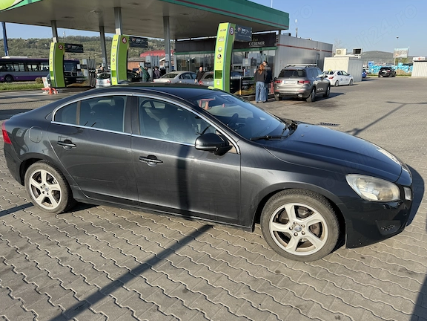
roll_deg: +1.0
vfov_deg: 54.9
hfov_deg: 69.4
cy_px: 162
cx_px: 213
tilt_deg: -15.0
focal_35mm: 25
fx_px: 308
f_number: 1.78
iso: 100
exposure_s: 1/2525
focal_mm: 6.76
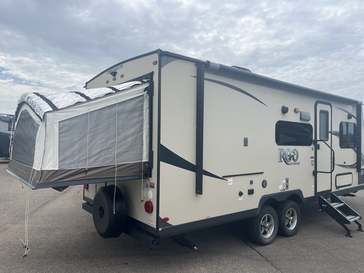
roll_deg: -2.3
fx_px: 273
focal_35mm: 26
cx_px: 182
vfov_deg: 53.1
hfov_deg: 67.3
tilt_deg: +1.2
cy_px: 136
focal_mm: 5.1
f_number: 1.6
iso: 50
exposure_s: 1/3876
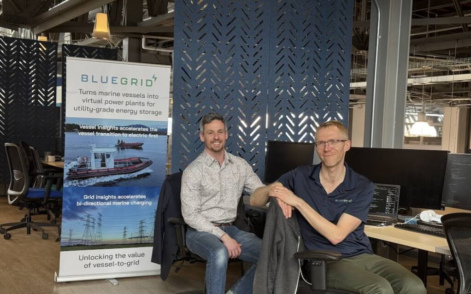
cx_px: 236
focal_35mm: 51
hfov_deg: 39.6
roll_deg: -2.0
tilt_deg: -4.8
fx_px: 654
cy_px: 170
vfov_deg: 25.3
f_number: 1.78
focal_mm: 6.76
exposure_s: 1/66
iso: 100
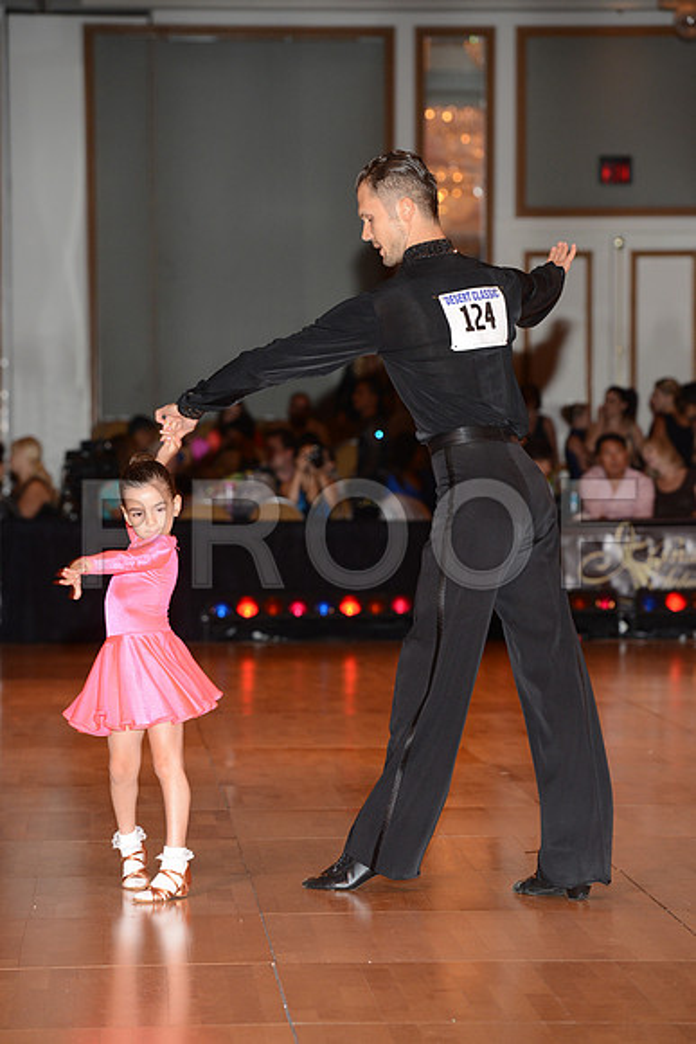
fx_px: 4347
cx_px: 348
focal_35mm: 150
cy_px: 522
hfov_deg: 9.2
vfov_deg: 13.7
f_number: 5.6
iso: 1000
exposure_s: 1/250
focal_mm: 150
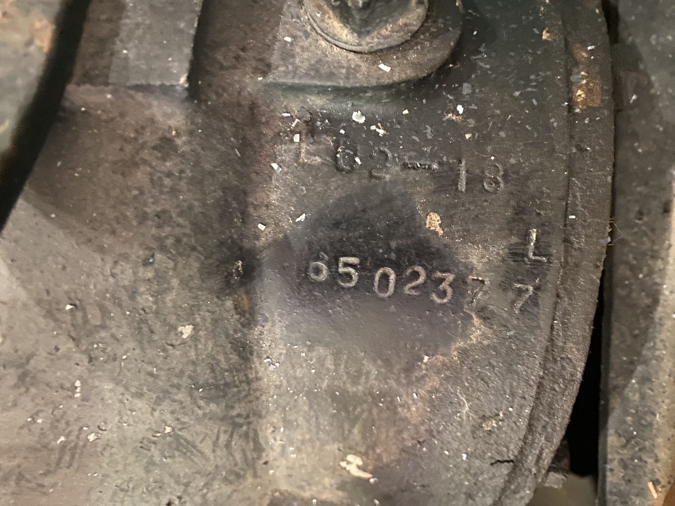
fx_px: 487
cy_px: 253
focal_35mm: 25
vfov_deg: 54.9
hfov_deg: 69.4
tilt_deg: -81.6
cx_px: 338
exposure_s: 1/8
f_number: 1.8
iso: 800
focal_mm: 4.25
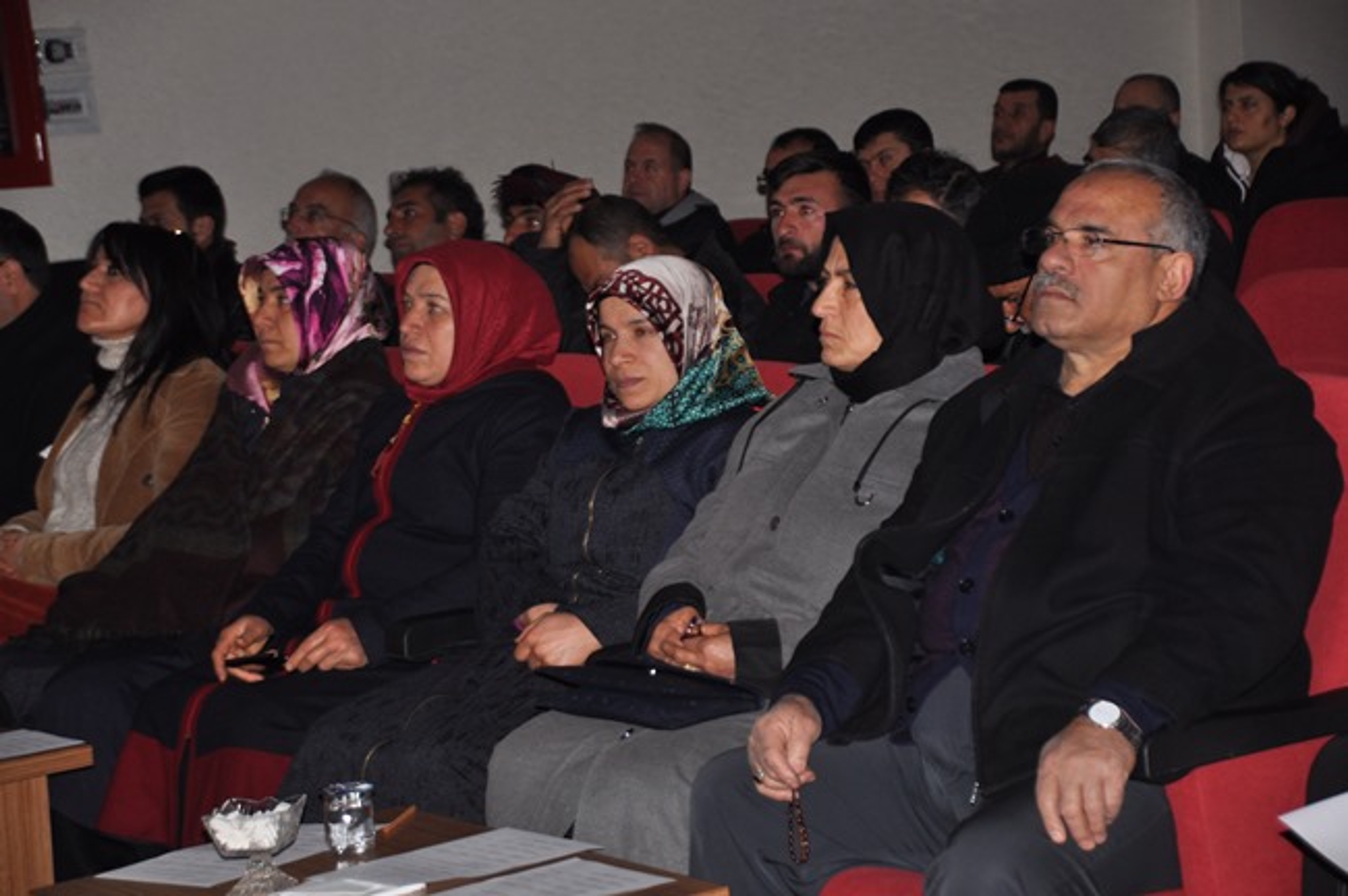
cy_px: 448
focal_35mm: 93
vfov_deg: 14.7
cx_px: 674
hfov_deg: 21.9
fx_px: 3479
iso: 400
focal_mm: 62
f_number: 4.8
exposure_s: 1/60
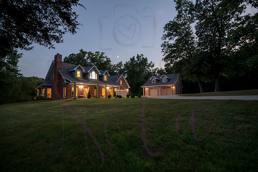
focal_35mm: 15
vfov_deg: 78.6
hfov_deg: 101.6
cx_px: 132
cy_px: 88
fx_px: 105
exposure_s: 1/40
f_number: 2.8
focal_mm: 14
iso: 5000
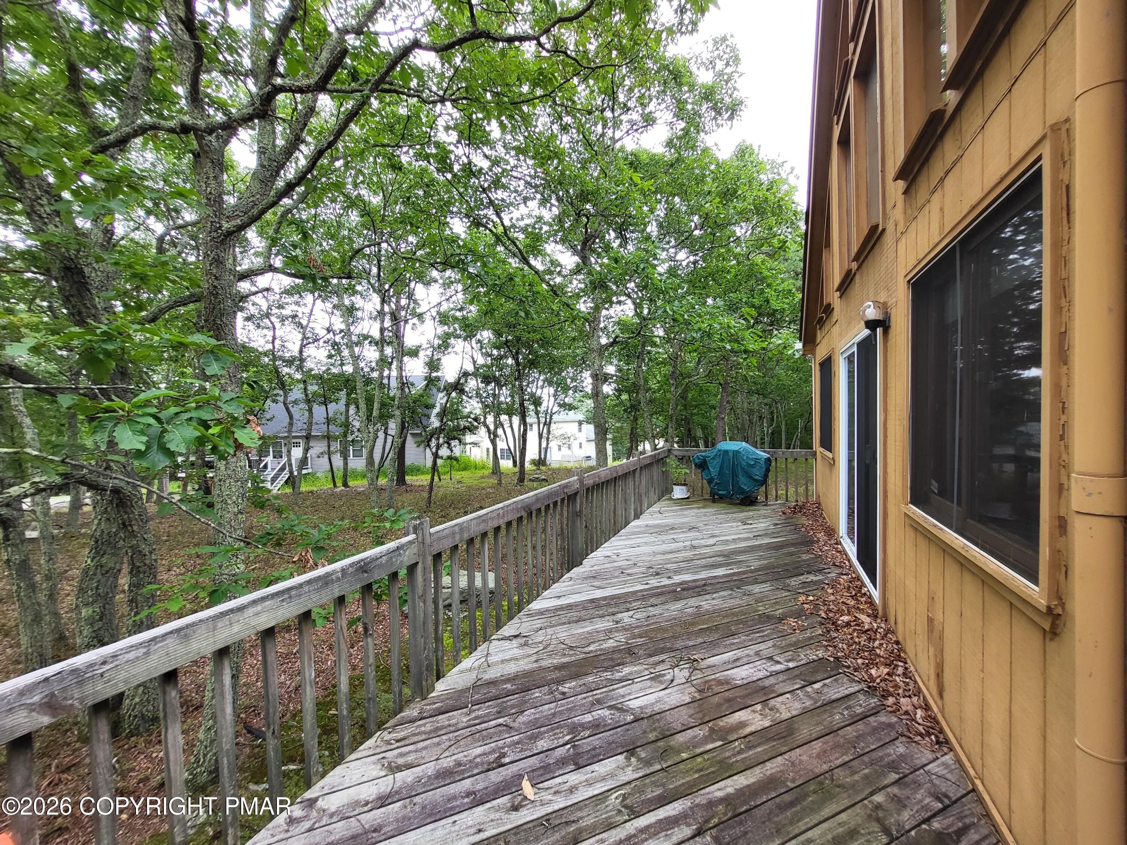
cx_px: 564
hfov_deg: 106.2
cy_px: 422
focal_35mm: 13
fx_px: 423
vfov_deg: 89.9
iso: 64
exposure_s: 1/60
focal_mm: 1.74
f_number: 2.2
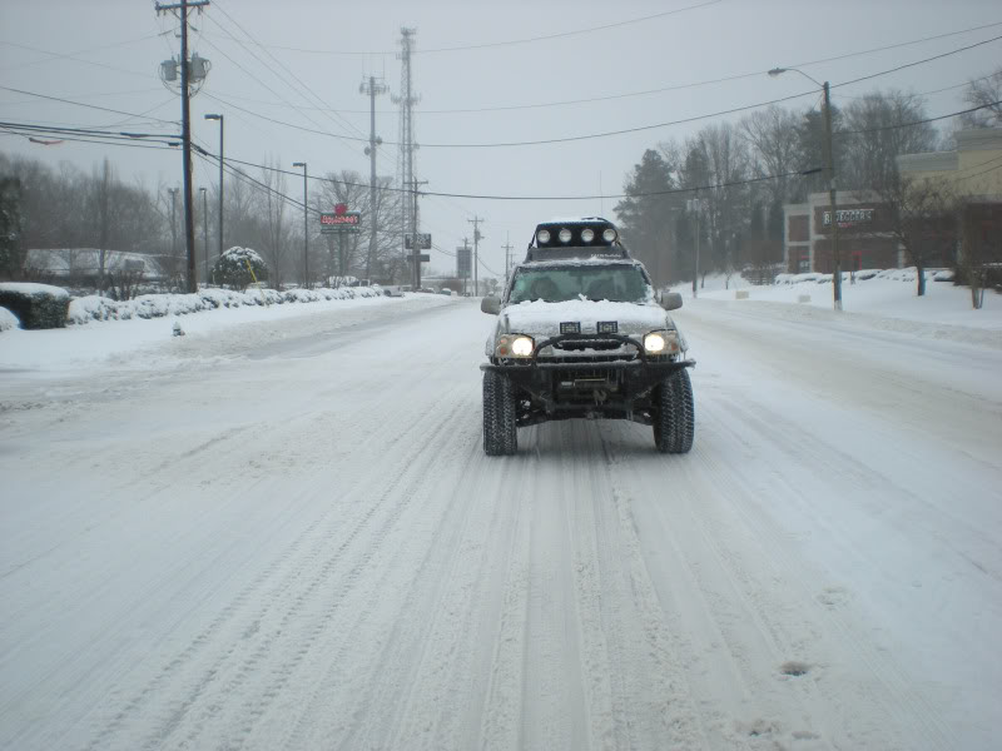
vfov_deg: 37.7
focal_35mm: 38
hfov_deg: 49.0
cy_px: 376
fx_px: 1100
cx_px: 501
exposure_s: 1/394
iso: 64
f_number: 4.6
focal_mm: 6.3
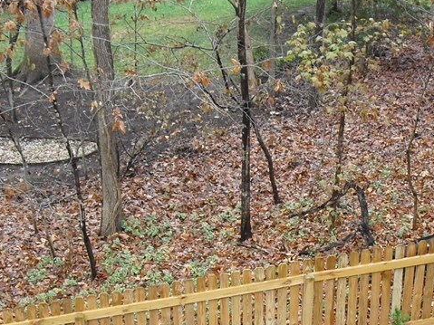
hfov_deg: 24.6
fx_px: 965
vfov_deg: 18.8
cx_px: 387
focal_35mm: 77
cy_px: 296
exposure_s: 1/100
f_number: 3.1
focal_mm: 6.3
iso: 200
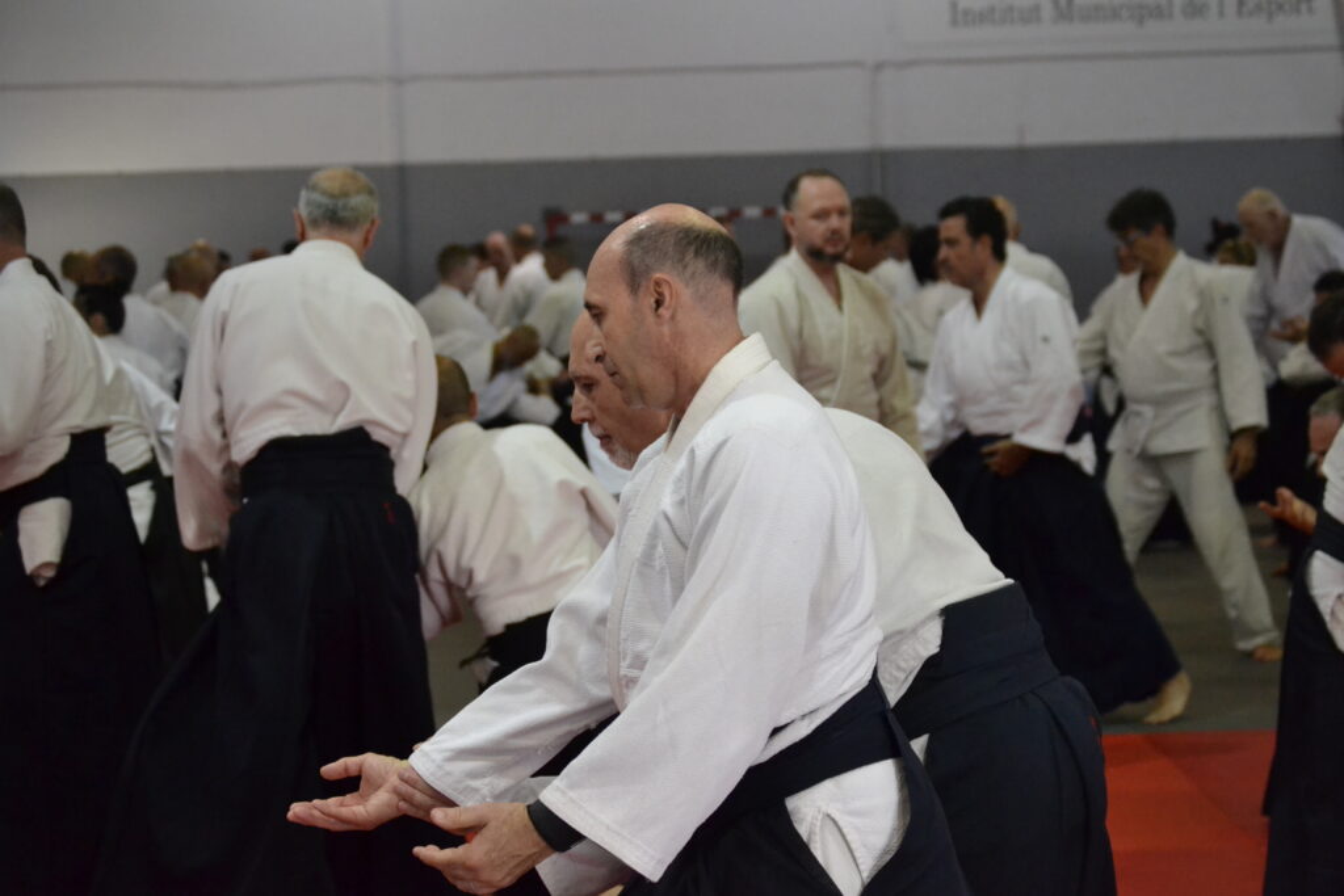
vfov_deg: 16.6
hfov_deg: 24.6
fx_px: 3080
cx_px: 672
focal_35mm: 82
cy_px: 448
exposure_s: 1/500
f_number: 4
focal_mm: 55
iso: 2800
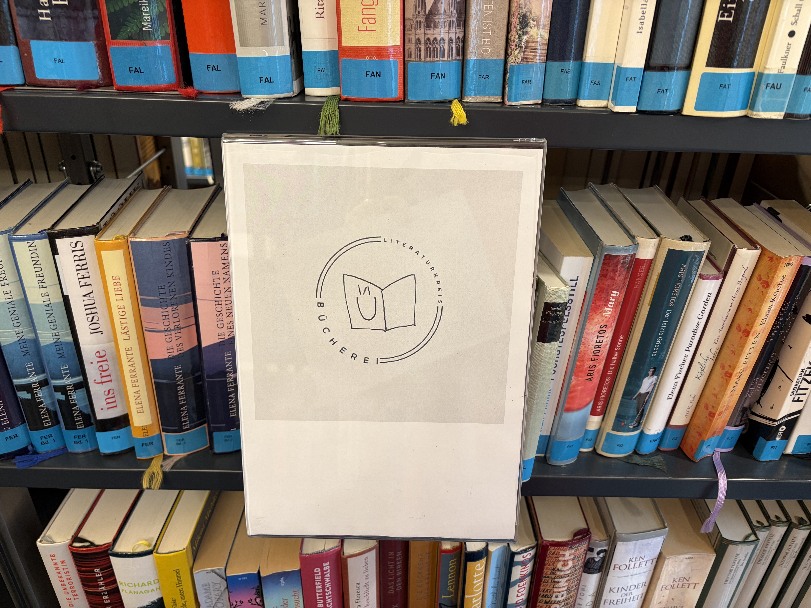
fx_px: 609
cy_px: 304
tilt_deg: -29.5
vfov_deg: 53.1
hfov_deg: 67.3
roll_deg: -1.8
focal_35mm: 26
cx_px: 406
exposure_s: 1/50
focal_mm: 5.96
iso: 100
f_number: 1.6
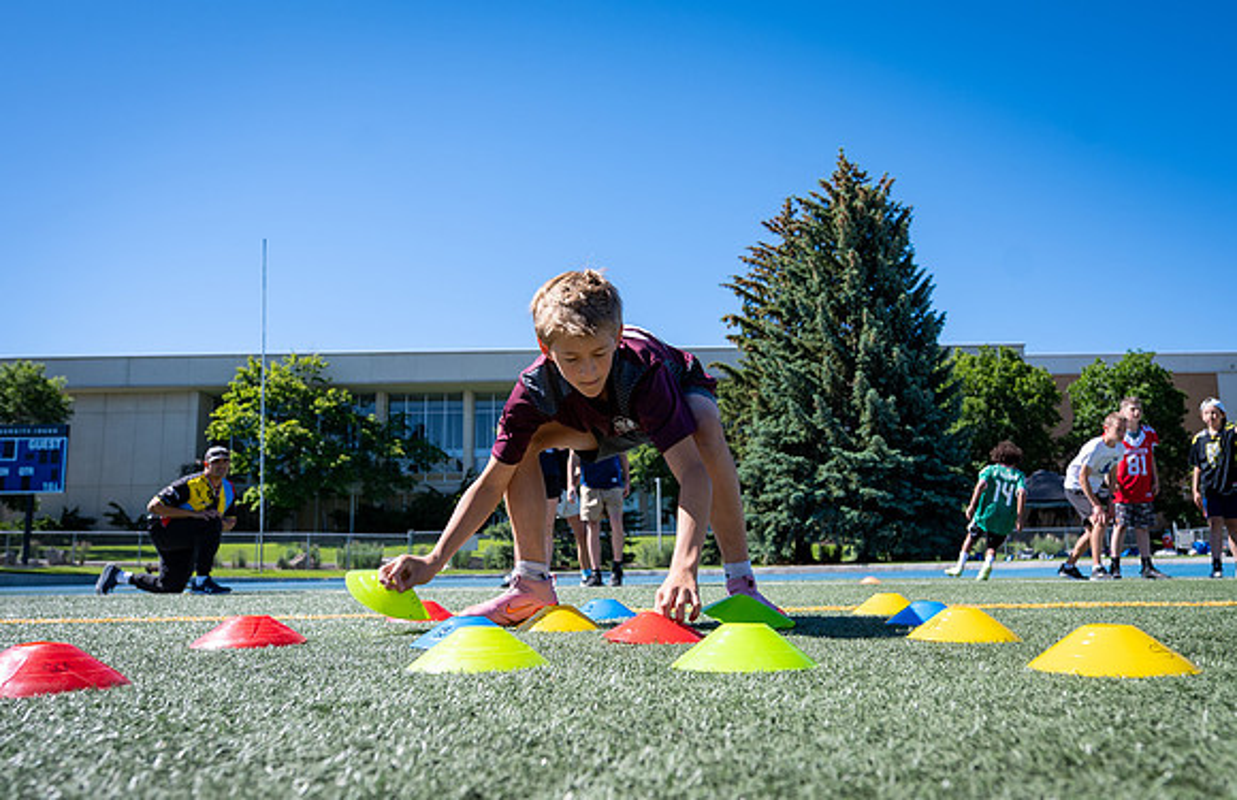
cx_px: 653
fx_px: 930
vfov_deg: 46.5
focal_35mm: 27
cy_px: 428
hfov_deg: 67.2
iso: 100
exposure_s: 1/640
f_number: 4
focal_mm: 18.5
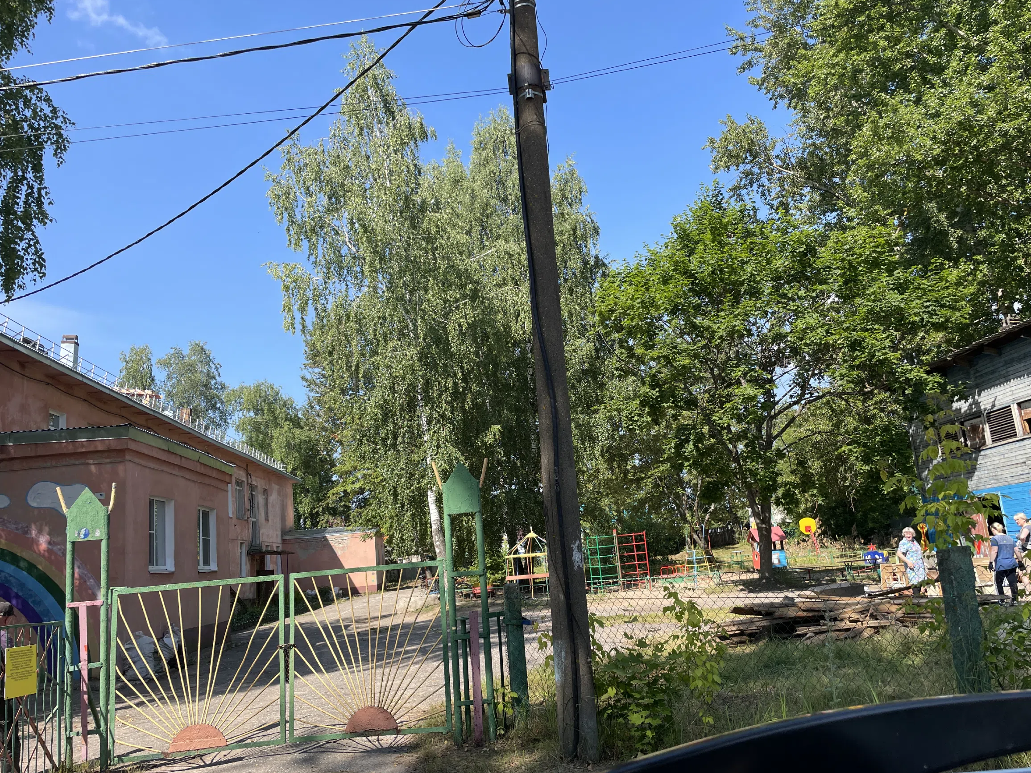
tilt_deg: +10.4
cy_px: 399
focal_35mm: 27
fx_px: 804
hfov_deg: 65.3
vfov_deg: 51.3
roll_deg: +5.6
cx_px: 521
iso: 32
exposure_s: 1/1595
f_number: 1.6
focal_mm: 4.2
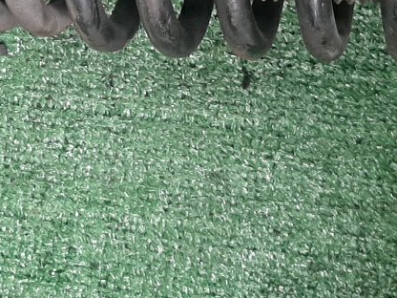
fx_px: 1032
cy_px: -89
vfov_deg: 15.6
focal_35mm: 90
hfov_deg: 21.7
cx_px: 132
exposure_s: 1/50
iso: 124
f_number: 1.7
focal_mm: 3.93
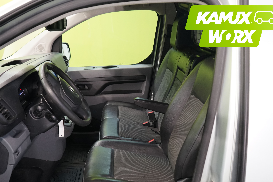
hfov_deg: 53.1
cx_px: 138
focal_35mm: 36
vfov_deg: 36.8
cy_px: 103
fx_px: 273
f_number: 4.5
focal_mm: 30
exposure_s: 1/50
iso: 1600
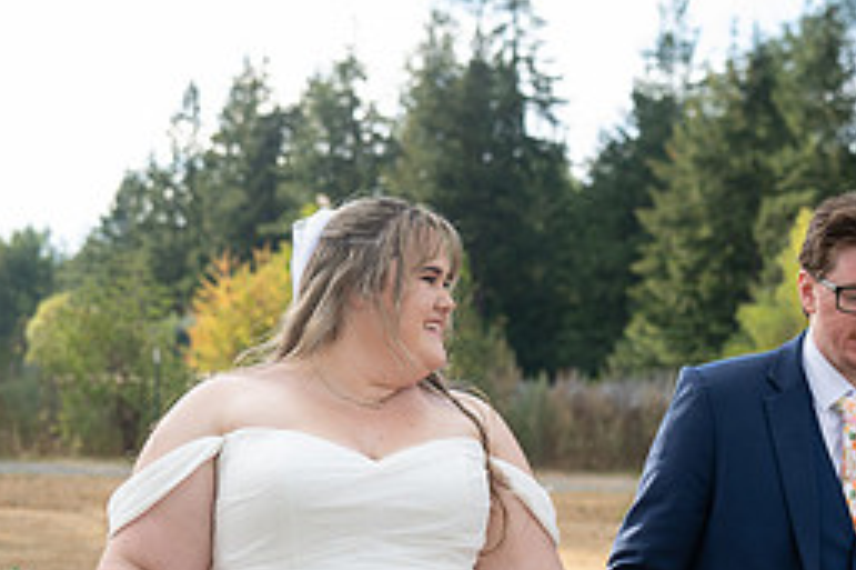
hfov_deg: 25.5
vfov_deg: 16.8
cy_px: 585
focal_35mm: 79
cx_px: 576
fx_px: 1877
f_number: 2.8
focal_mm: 35
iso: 400
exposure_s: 1/1600
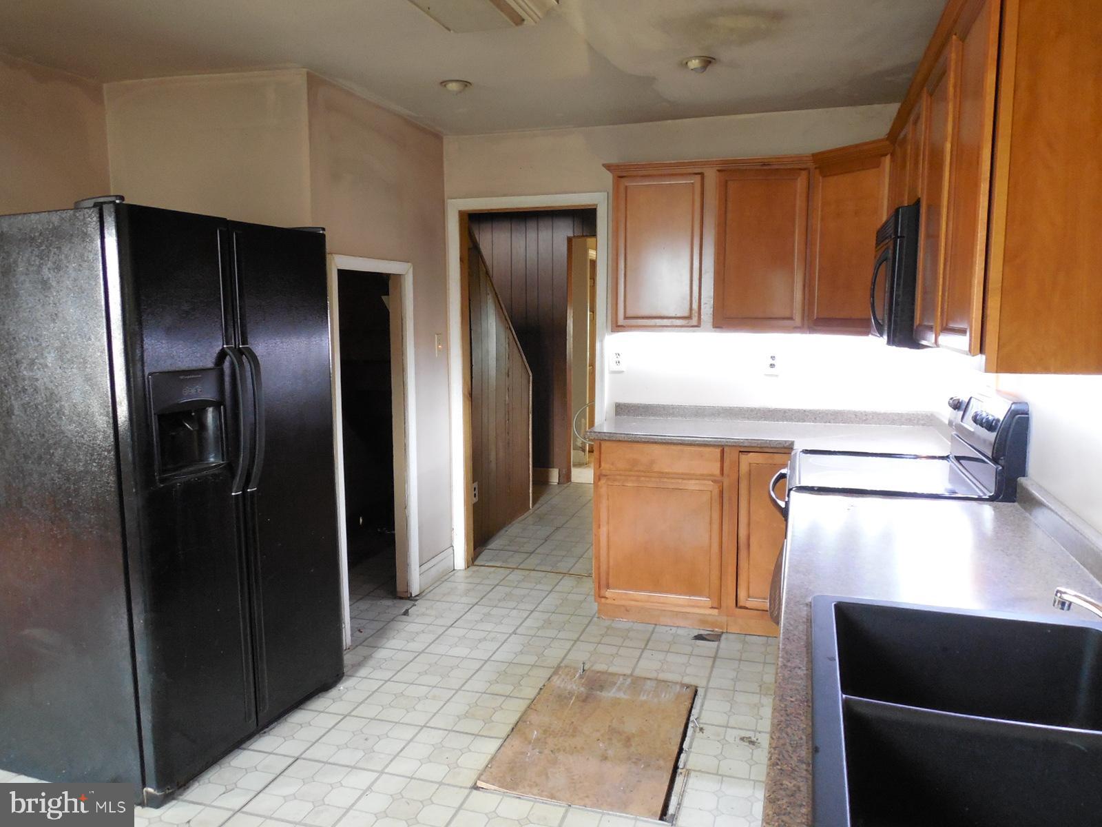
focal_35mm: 25
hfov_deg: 69.4
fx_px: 796
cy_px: 414
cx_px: 551
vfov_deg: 54.9
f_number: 3.3
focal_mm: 4.5
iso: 450
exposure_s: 1/8
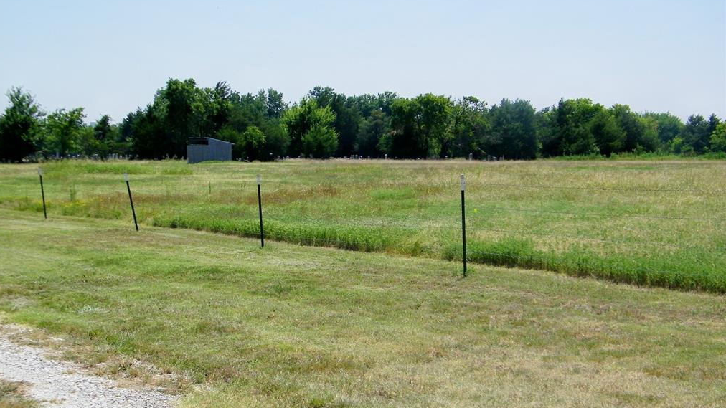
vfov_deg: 22.2
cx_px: 359
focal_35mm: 54
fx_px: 1039
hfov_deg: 38.5
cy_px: 253
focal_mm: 8.8
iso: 80
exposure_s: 1/250
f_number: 8
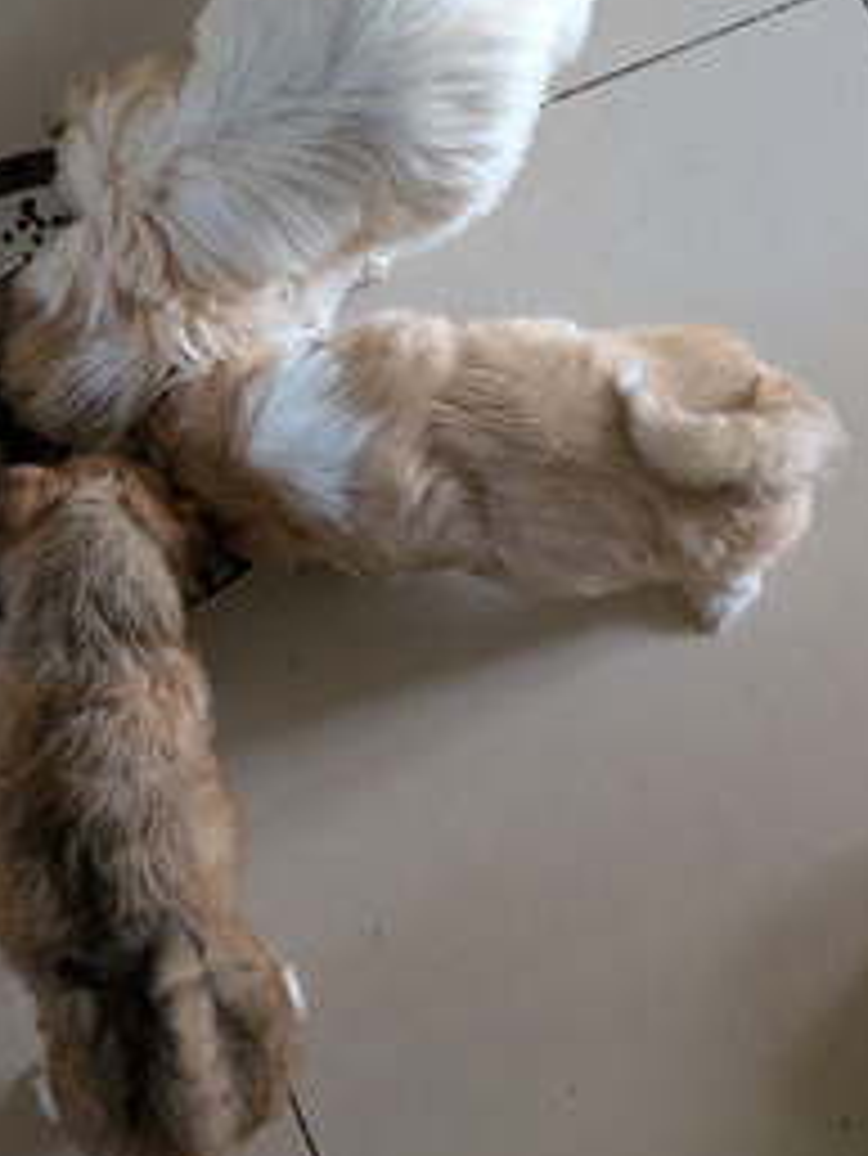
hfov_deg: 31.6
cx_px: 110
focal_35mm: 44
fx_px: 1470
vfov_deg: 40.7
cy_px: 196
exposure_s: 1/100
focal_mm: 4.53
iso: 491
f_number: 1.7
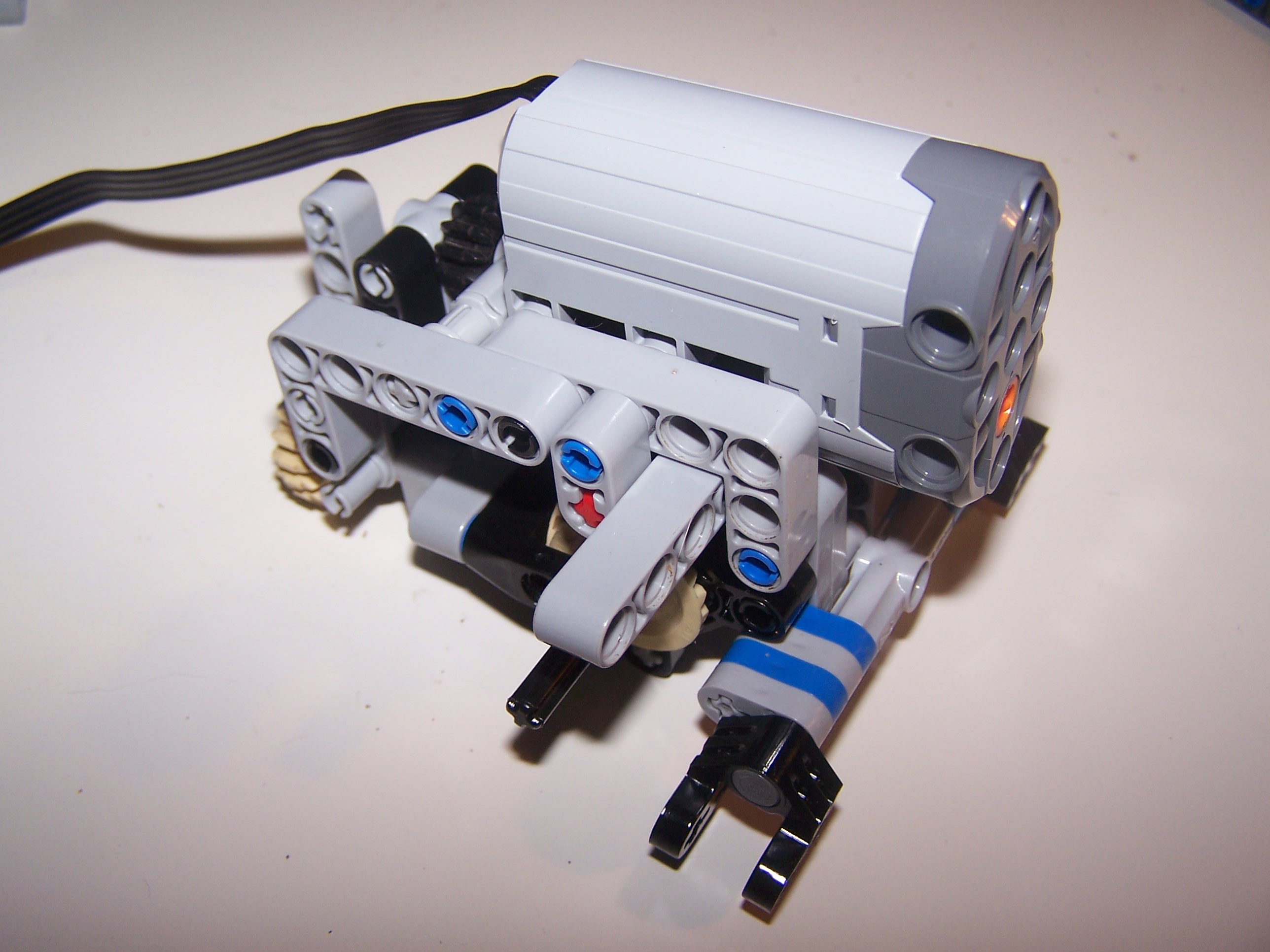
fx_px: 1394
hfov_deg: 49.0
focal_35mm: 38
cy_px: 476
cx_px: 635
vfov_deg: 37.7
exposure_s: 1/60
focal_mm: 6.3
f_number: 2.8
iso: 80
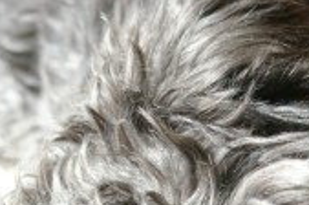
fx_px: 2094
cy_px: 272
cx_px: 265
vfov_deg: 5.6
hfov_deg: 8.4
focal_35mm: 244
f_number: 8
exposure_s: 1/125
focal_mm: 55
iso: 400
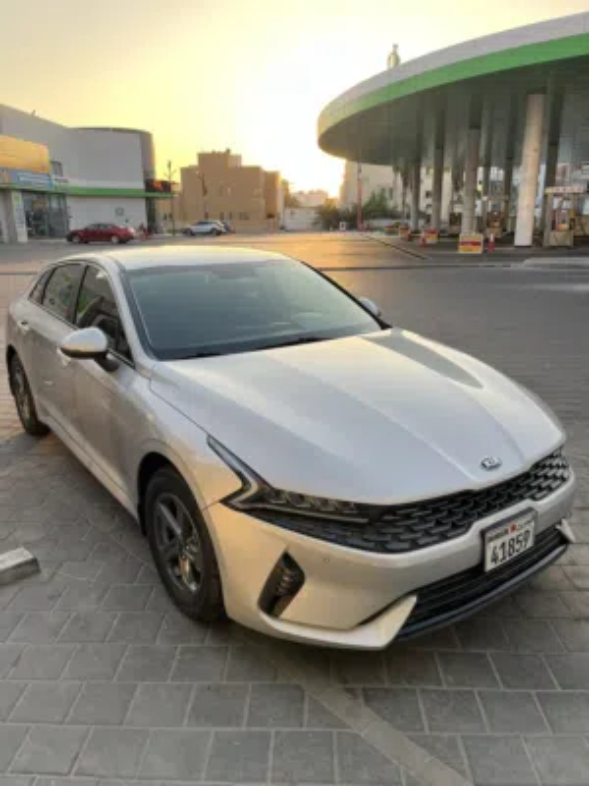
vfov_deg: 67.3
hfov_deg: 53.1
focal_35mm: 26
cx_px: 294
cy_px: 393
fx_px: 590
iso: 40
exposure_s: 1/290
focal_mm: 5.1
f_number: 1.6
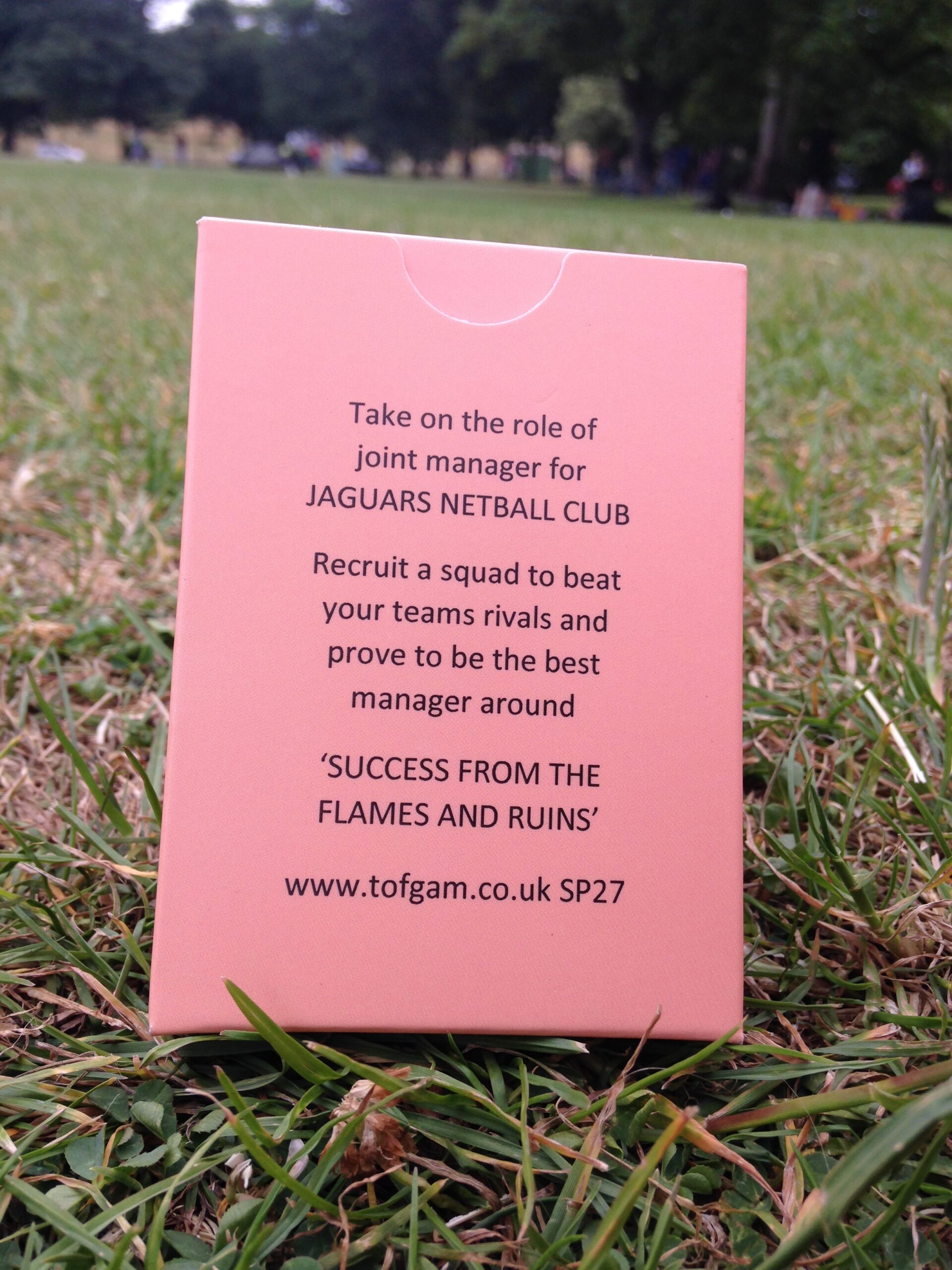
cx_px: 476
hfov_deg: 42.9
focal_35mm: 33
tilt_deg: -21.0
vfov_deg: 55.4
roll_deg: -2.8
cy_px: 635
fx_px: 1210
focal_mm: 4.12
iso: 50
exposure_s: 1/263
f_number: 2.4
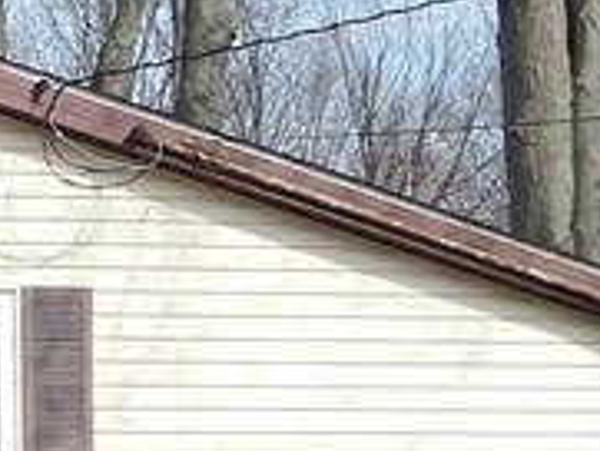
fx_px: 5394
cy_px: 335
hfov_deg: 6.1
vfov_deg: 4.8
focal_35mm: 311
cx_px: -779
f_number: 3.8
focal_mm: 9.7
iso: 125
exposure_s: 1/640
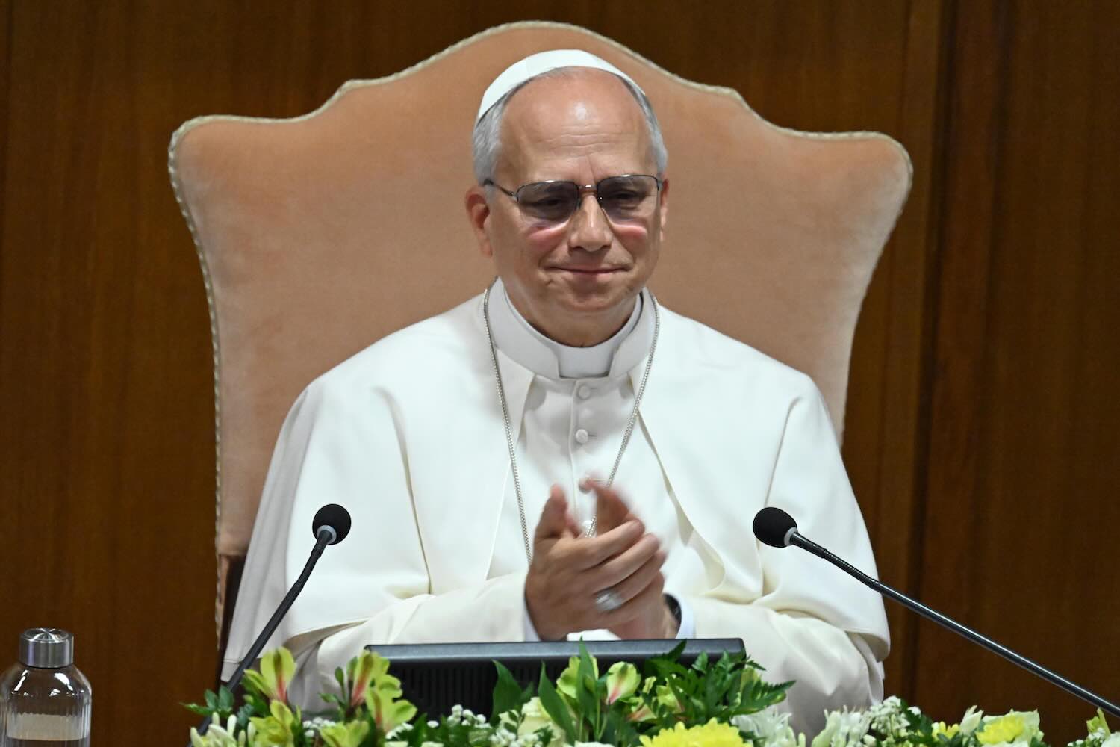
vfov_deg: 3.4
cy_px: 374
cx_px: 560
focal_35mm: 400
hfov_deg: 5.2
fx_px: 12443
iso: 8000
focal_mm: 400
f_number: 5.6
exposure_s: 1/125
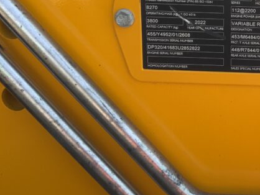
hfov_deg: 24.8
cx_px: 309
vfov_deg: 19.8
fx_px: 534
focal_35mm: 71
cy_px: -24
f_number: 1.8
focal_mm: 3
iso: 16
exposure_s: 1/322
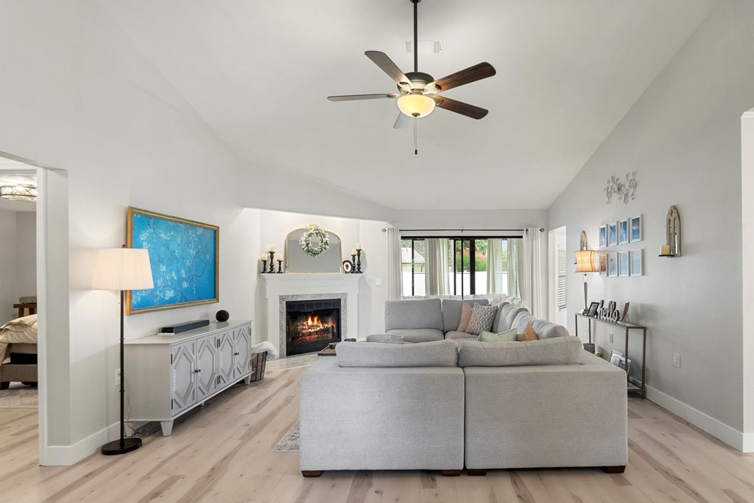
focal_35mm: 20
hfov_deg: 83.5
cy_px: 287
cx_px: 431
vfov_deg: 61.7
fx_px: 419
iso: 2000
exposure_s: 1/10
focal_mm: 16
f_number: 9
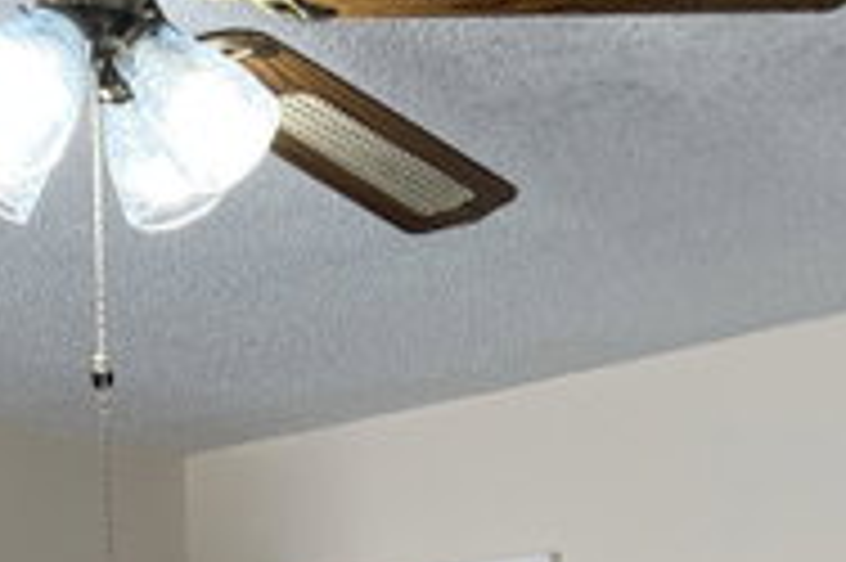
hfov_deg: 22.1
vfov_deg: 13.2
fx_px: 2160
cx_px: 493
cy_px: 1057
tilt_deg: -3.6
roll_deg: +0.4
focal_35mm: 92
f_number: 1.5
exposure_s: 1/120
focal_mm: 5.7
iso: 50
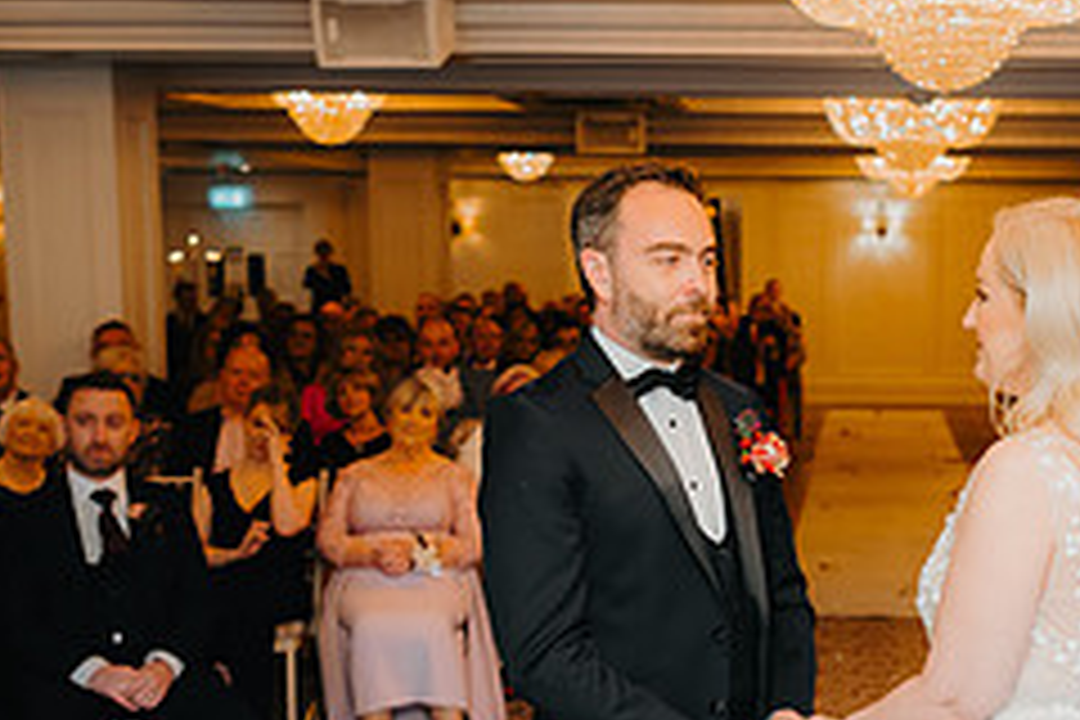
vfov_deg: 22.5
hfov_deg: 32.5
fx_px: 1800
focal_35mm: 60
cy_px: 484
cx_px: 860
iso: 400
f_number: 2
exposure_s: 1/200
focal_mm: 24
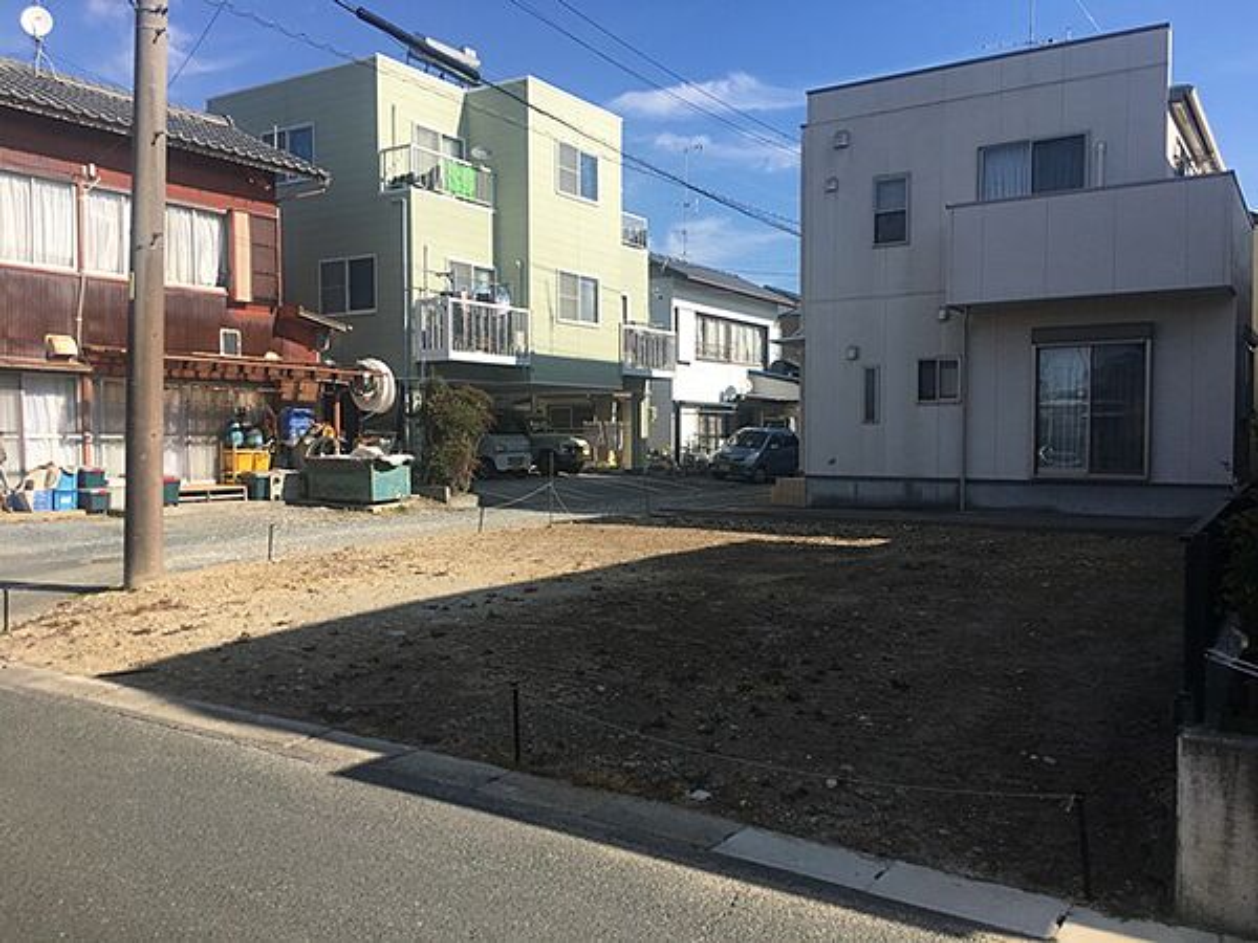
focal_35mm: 29
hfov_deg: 61.7
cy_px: 472
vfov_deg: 48.2
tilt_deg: +0.3
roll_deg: -1.0
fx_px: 1054
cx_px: 629
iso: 25
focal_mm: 4.15
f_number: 2.2
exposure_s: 1/1570
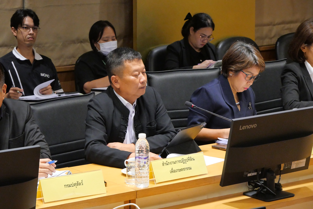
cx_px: 156
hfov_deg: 16.5
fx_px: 1079
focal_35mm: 124
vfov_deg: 11.1
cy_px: 104
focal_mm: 60
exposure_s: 1/60
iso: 3200
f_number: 6.3
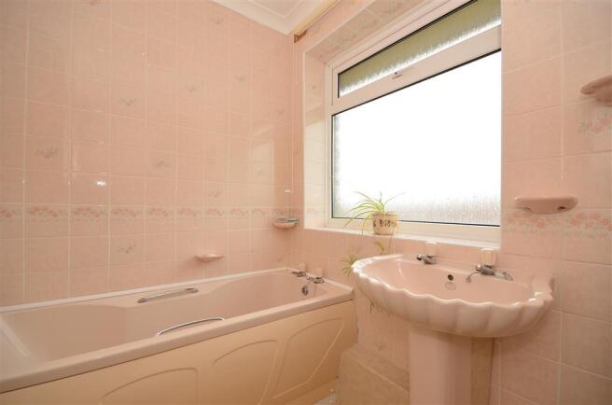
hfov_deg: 100.5
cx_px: 306
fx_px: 254
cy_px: 202
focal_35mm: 15
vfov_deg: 77.0
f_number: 8
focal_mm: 10
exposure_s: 1/40
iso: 200
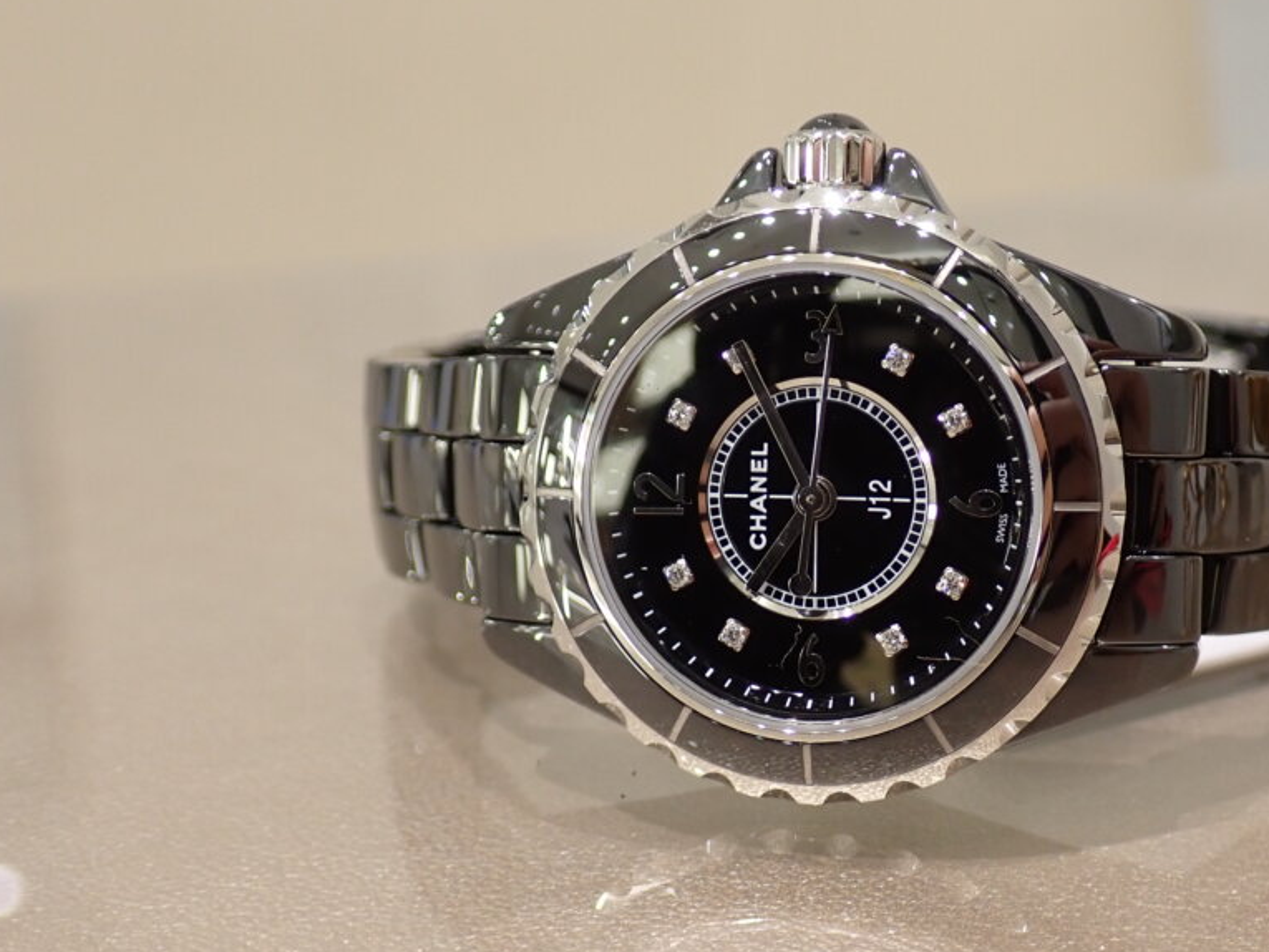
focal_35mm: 69
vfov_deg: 21.3
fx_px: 2530
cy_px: 484
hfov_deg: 28.0
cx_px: 843
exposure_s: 1/80
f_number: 2.9
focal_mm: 7.84
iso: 200
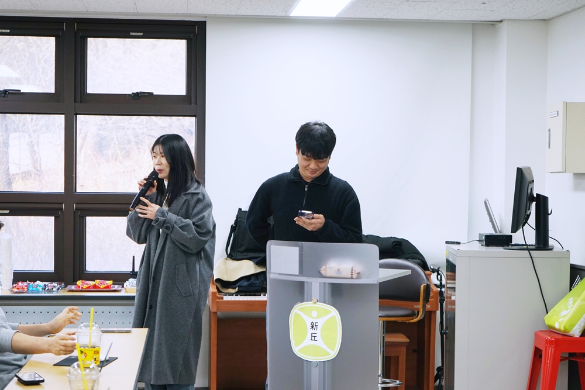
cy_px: 195
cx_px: 292
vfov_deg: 19.5
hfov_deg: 28.8
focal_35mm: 70
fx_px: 1138
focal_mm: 70
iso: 400
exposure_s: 1/100
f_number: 5.6
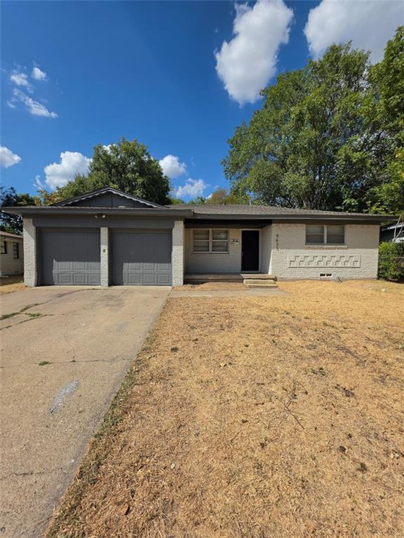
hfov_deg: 89.9
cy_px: 269
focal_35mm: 13
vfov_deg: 106.2
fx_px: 202
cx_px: 202
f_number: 1.9
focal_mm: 2.2
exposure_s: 1/2607
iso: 32
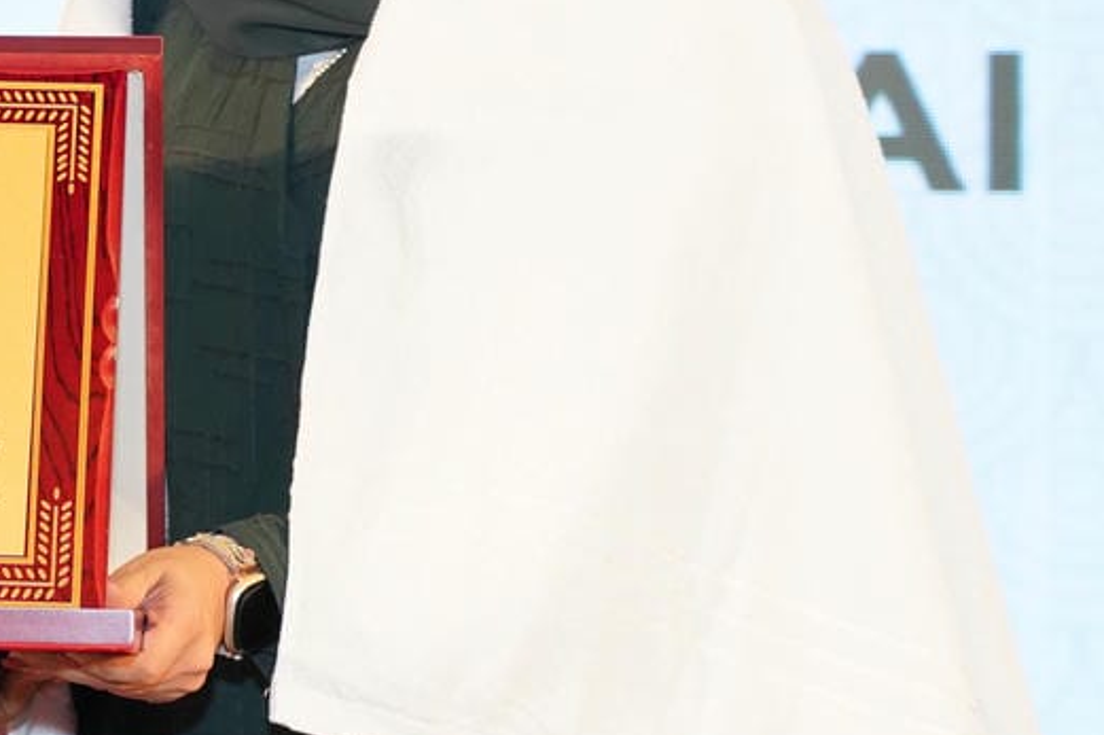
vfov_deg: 6.1
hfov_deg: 9.1
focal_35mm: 225
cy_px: 360
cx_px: -180
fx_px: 6897
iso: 1000
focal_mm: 61
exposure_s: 1/160
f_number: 4
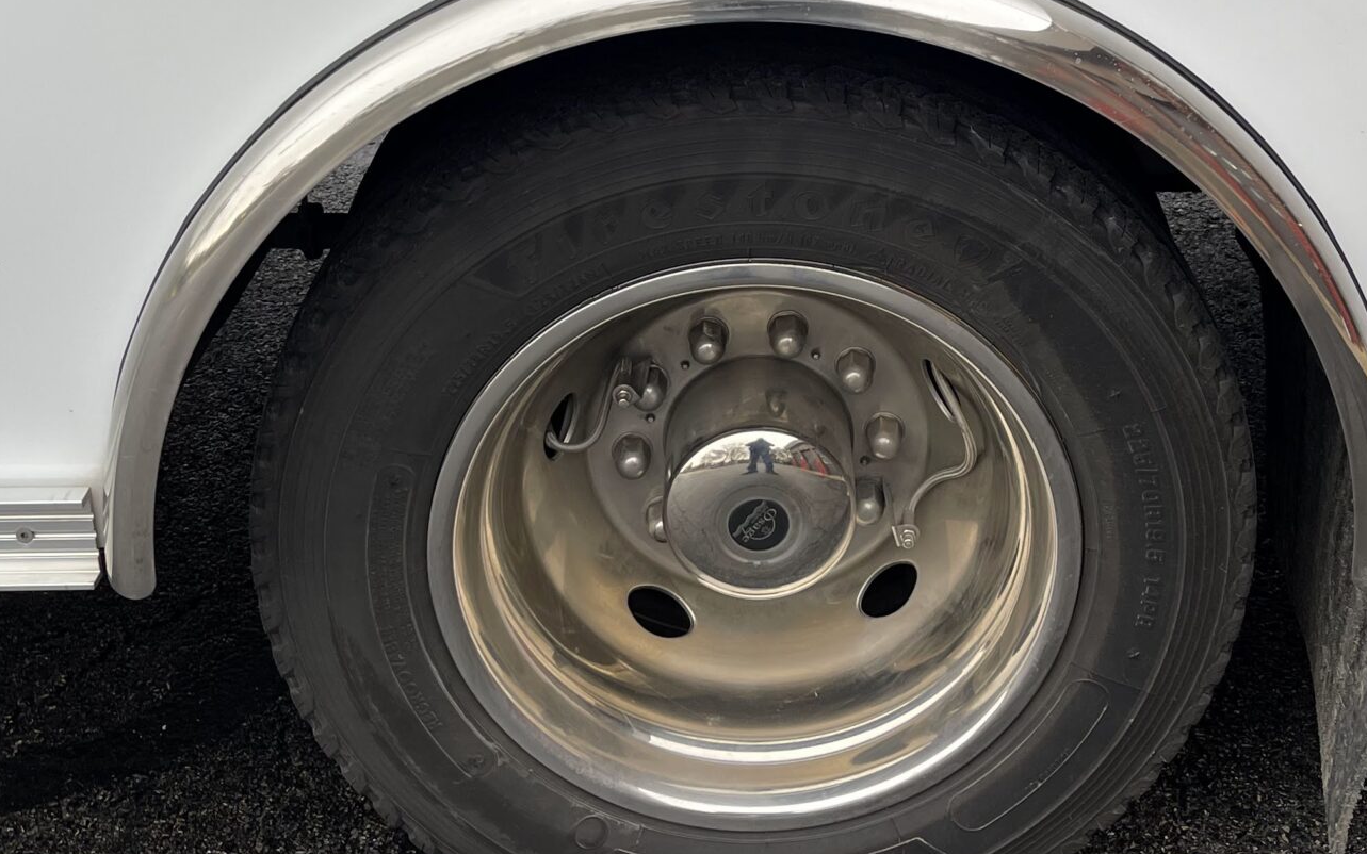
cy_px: 148
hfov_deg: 36.8
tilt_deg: -19.1
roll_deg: -1.5
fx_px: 2049
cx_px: 808
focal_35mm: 55
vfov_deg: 23.2
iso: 40
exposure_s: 1/121
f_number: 1.6
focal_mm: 5.1
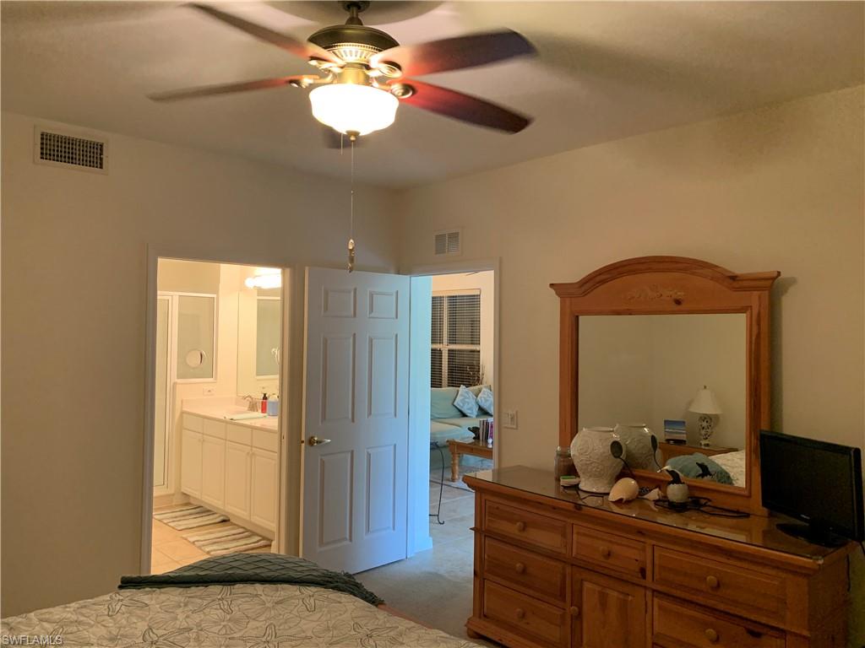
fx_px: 650
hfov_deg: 67.3
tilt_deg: +1.2
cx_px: 432
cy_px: 324
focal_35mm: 26
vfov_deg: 53.1
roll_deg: -0.5
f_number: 1.8
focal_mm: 4.25
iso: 250
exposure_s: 1/60
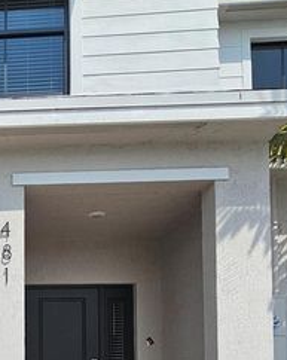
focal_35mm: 35
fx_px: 372
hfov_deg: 35.6
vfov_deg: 45.8
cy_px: 335
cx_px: -33
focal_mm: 2.2
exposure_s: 1/4566
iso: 50
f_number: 2.2
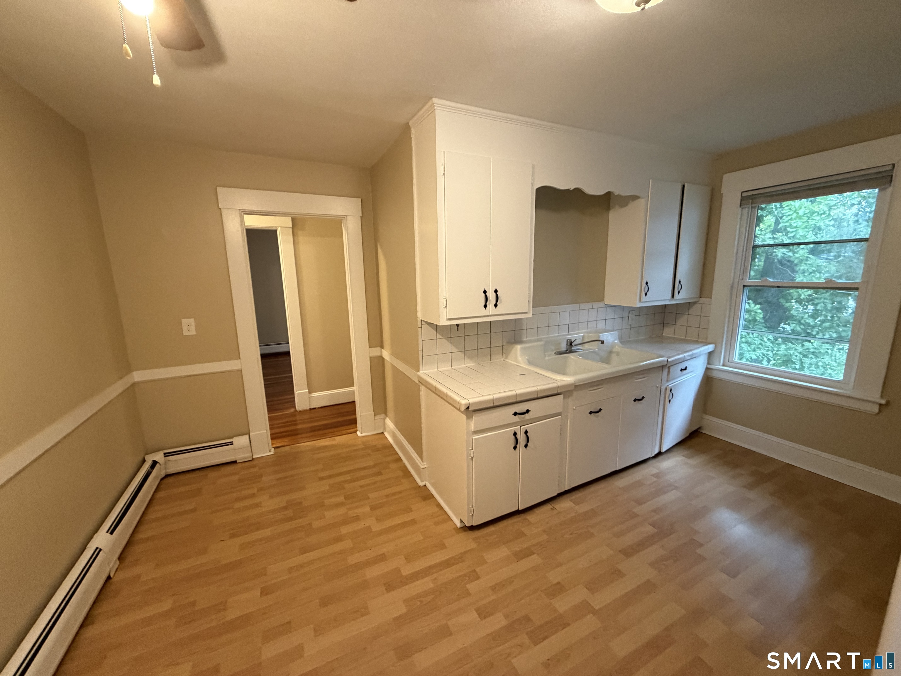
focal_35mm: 14
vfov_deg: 85.7
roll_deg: +1.4
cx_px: 450
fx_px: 364
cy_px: 338
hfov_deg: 102.1
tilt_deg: -10.3
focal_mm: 2.22
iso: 400
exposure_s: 1/60
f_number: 2.2
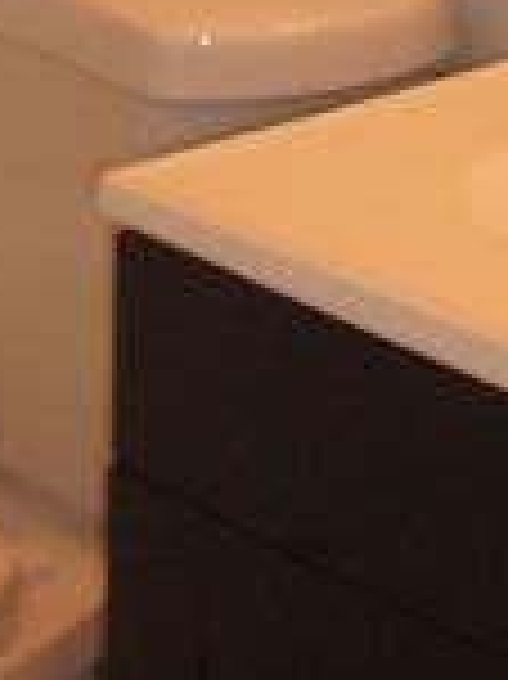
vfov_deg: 11.1
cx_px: 364
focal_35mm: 161
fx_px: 3155
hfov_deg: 9.2
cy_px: -712
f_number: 3.1
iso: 200
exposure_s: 1/100
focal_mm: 6.3
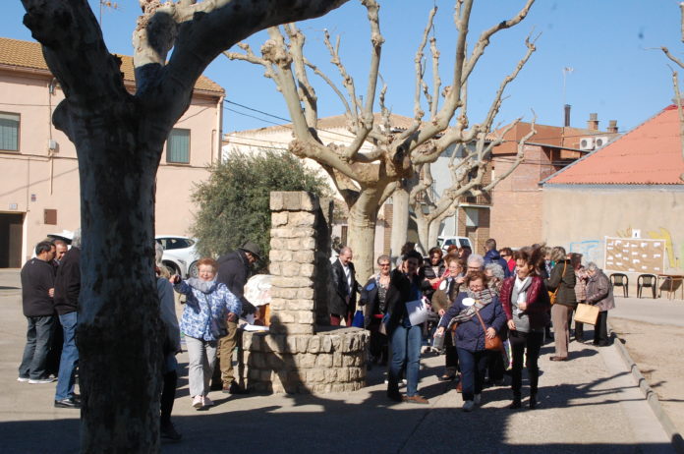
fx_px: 1081
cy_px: 227
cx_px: 342
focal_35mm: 57
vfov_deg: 23.7
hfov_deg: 35.1
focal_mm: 38
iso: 800
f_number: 14
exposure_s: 1/800
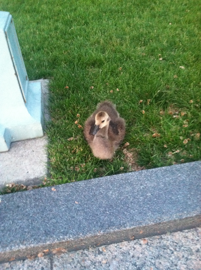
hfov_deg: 40.6
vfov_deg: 52.7
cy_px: 135
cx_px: 100
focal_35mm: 35
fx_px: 272
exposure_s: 1/15
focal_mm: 3.85
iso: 640
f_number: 2.8
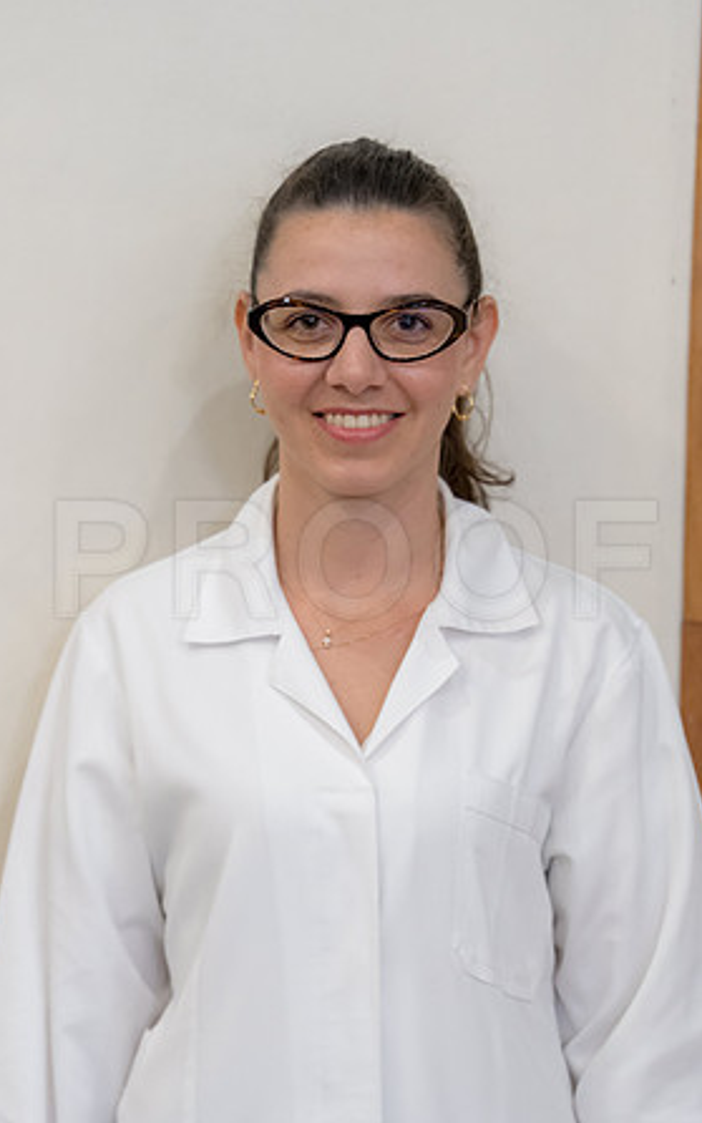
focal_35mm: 185
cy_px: 564
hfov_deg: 7.1
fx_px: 5659
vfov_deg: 11.3
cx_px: 345
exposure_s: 1/80
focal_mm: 180
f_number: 4
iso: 5000
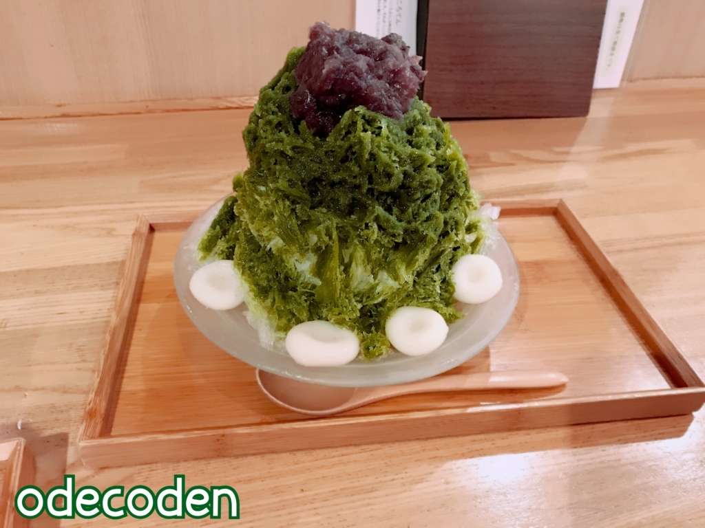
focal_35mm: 28
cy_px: 264
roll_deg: -3.5
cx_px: 352
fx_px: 570
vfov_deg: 49.7
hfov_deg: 63.4
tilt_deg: -38.3
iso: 100
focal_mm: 3.99
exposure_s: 1/17
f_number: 1.8
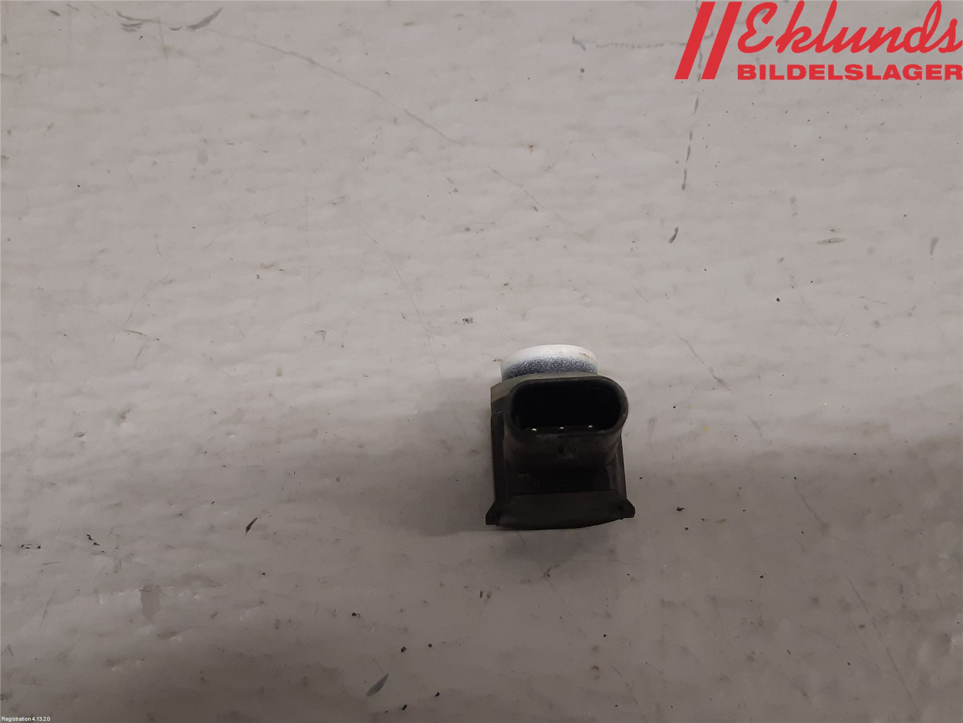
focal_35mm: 26
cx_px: 482
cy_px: 362
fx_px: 723
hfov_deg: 67.3
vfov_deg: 53.1
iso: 100
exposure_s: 1/50
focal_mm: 3.93
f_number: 1.7
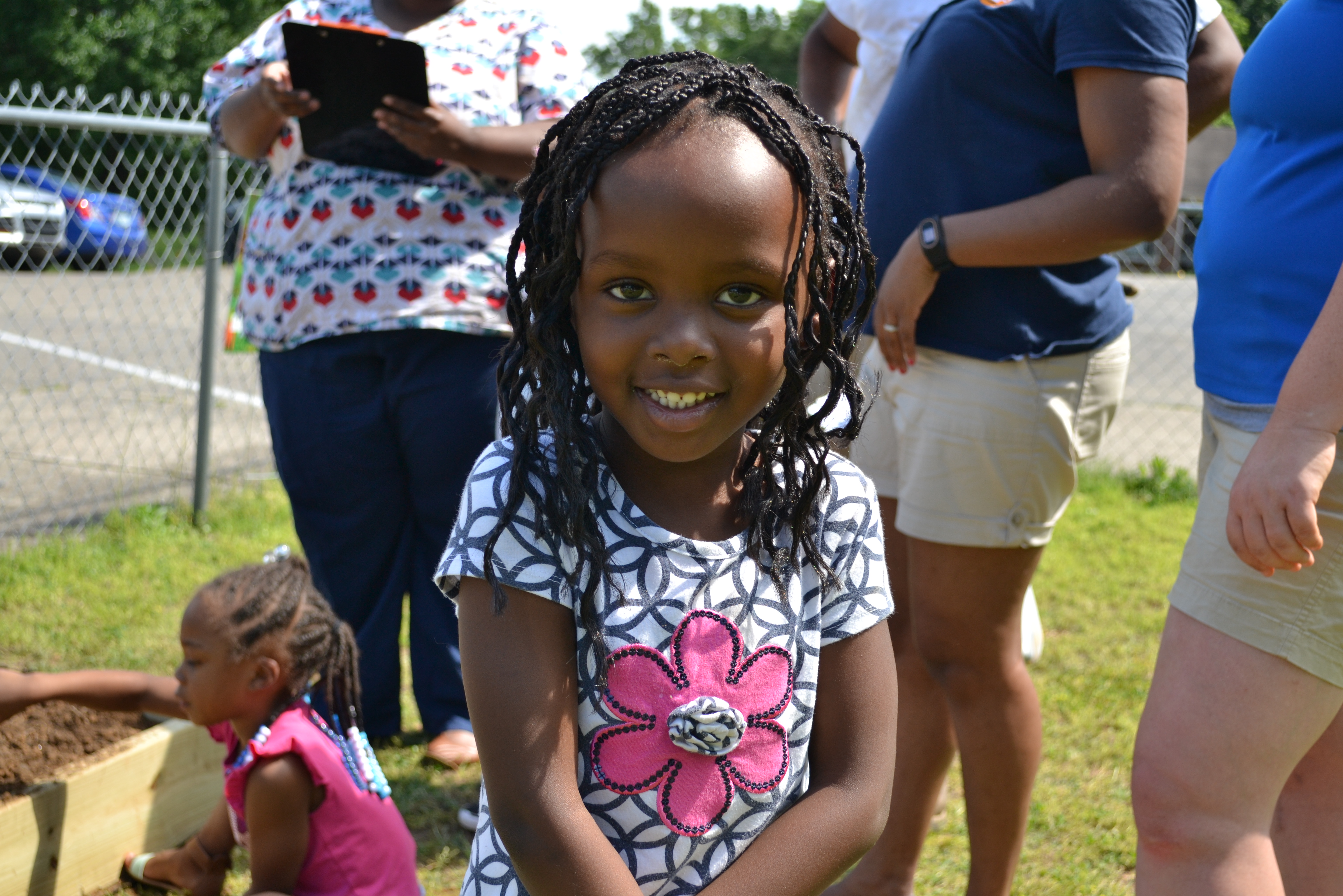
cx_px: 672
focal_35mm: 48
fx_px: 1791
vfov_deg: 28.1
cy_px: 448
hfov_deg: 41.1
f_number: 5.6
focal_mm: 32
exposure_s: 1/250
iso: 140
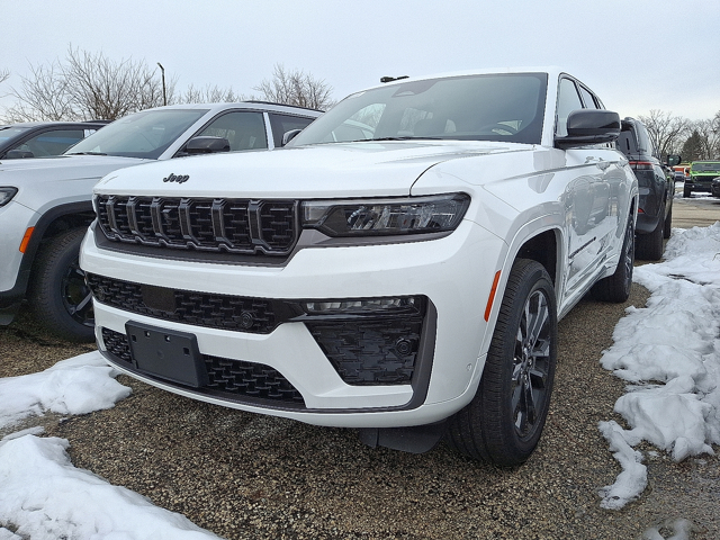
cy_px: 270
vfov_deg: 54.9
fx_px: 520
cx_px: 360
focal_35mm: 25
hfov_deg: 69.4
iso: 25
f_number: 1.8
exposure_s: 1/714
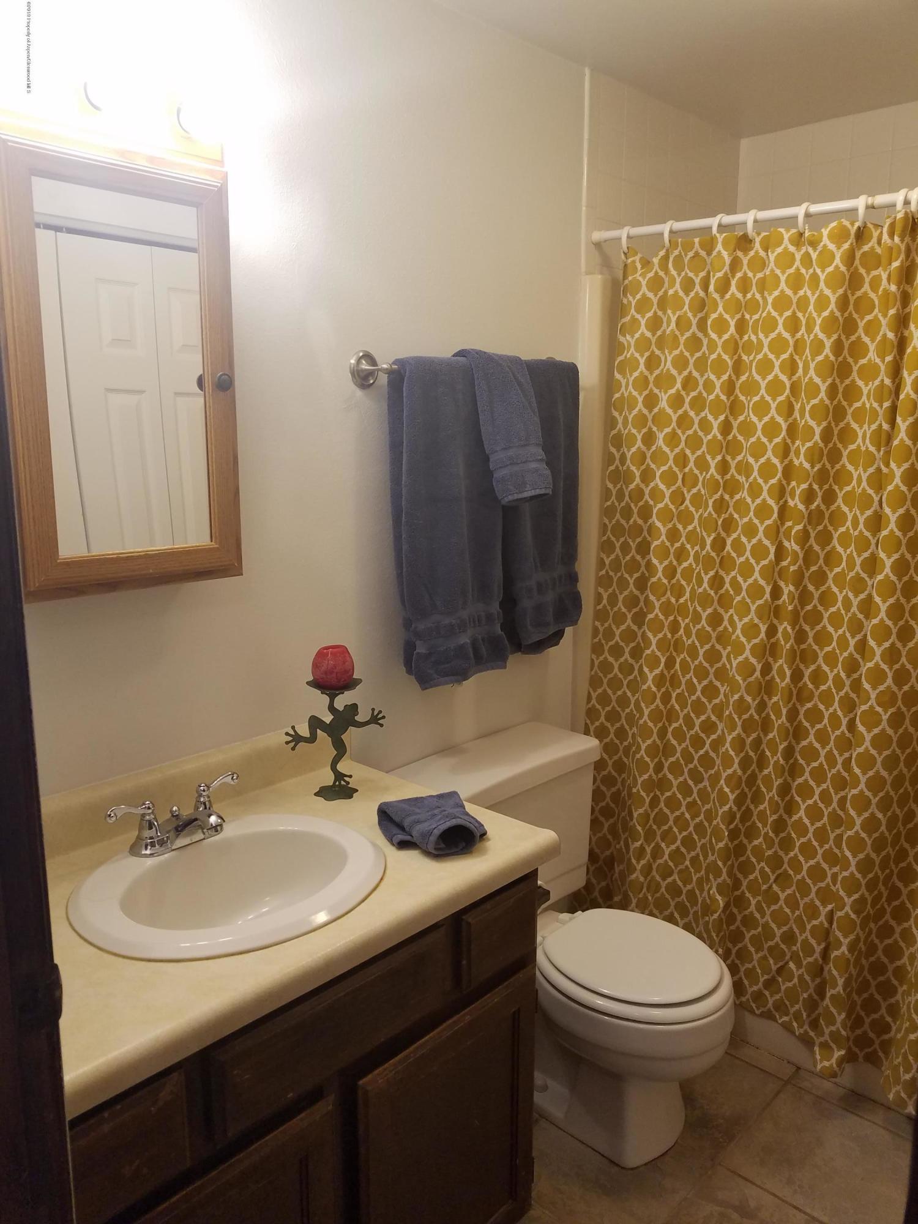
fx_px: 919
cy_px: 612
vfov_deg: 67.3
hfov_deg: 53.1
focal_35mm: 26
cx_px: 459
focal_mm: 4.2
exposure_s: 1/60
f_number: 1.7
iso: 100
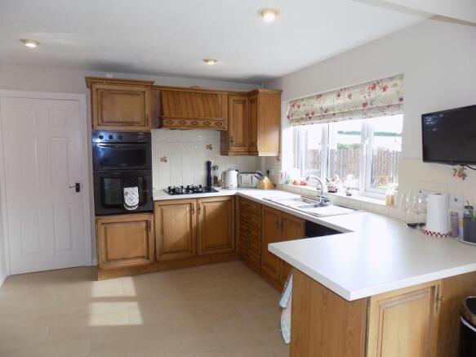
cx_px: 238
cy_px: 178
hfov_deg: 73.9
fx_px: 316
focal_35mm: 23
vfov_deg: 58.9
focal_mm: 4
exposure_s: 1/40
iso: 80
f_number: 3.1
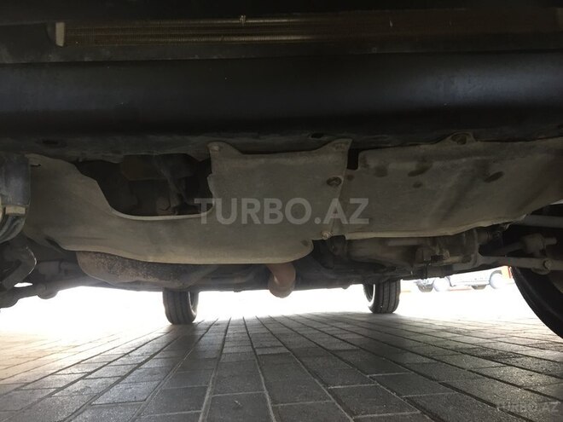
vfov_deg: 48.2
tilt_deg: +8.3
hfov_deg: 61.7
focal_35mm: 29
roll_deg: +2.5
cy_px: 211
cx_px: 282
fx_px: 472
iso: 125
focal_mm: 4.15
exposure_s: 1/33
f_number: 2.2
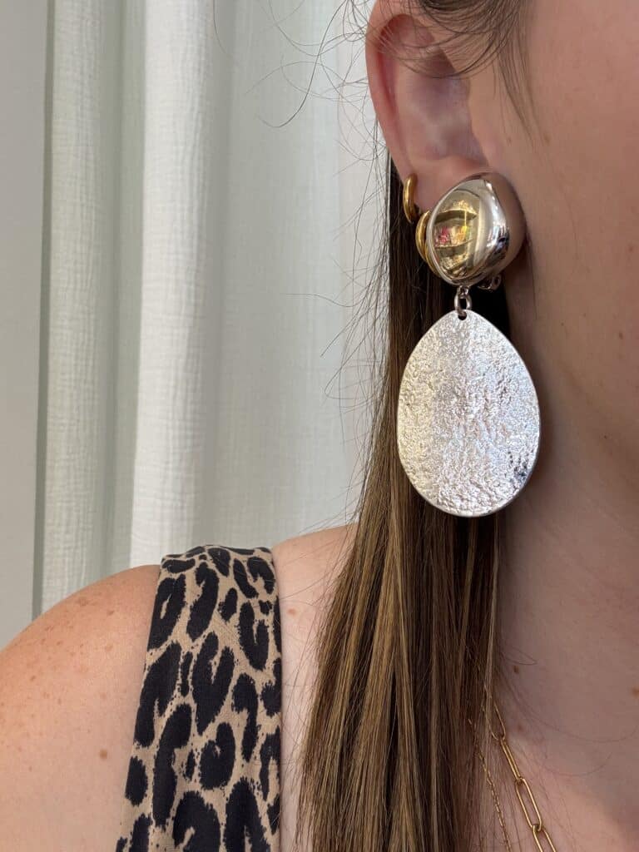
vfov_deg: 60.0
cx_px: 320
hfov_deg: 46.8
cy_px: 426
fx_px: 738
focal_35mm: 30
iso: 50
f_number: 1.9
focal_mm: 2.69
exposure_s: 1/100
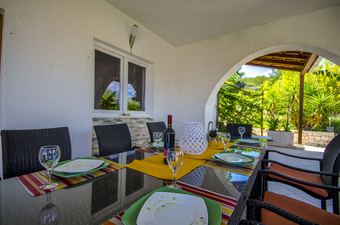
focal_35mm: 16
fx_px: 156
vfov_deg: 71.8
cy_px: 112
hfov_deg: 95.1
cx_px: 170
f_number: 6.3
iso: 100
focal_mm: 11
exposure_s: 1/250
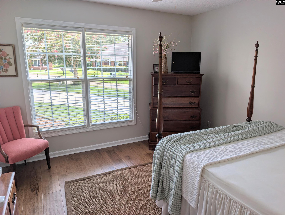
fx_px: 198
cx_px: 142
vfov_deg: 56.9
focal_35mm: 24
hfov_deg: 71.5
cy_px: 108
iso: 19
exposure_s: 1/155
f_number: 1.68
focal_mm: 6.9
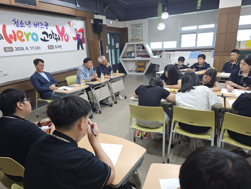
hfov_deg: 73.9
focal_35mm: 23
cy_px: 94
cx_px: 126
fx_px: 167
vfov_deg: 58.9
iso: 125
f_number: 1.7
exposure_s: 1/60
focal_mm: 6.3
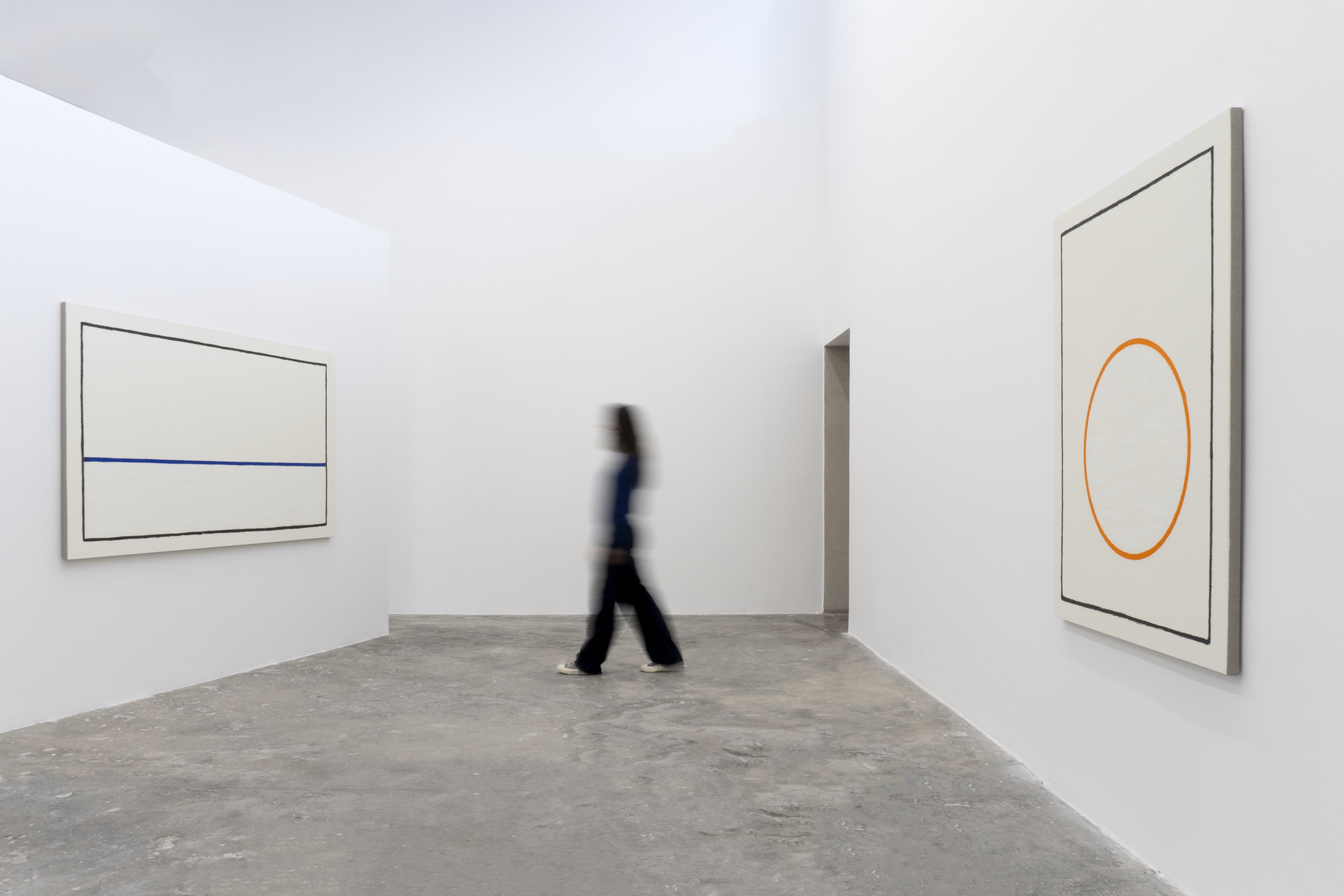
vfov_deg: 47.9
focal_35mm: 27
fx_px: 1008
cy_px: 448
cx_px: 672
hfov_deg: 67.4
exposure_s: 1/2.5
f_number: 20
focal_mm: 18
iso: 320
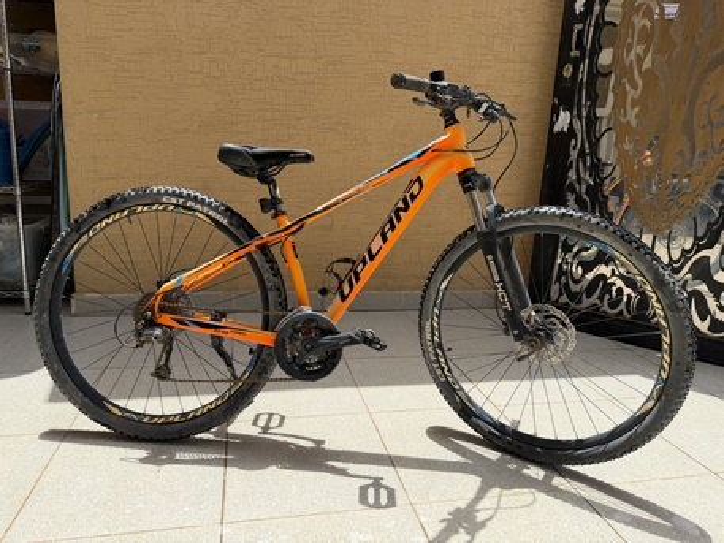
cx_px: 362
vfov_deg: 56.8
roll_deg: -3.1
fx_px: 502
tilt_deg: -13.4
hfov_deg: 71.6
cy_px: 272
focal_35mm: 24
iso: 80
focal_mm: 6.76
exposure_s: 1/2703
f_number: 1.78
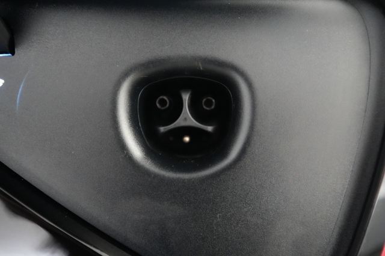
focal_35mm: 28
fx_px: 299
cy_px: 128
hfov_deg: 65.5
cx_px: 192
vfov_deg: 46.4
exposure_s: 1/160
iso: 12800
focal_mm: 28
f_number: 2.8
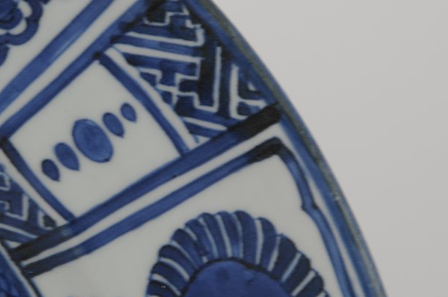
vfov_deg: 4.4
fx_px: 3876
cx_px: 50
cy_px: 93
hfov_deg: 6.6
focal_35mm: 312
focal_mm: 105
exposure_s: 1/15
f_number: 13
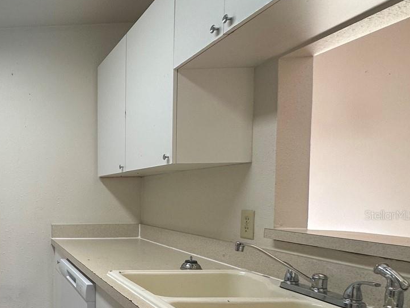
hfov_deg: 45.0
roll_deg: +1.1
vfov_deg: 44.5
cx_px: -35
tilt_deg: -3.4
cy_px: 215
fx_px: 367
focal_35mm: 31
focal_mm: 2.22
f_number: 2.2
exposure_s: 1/120
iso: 80
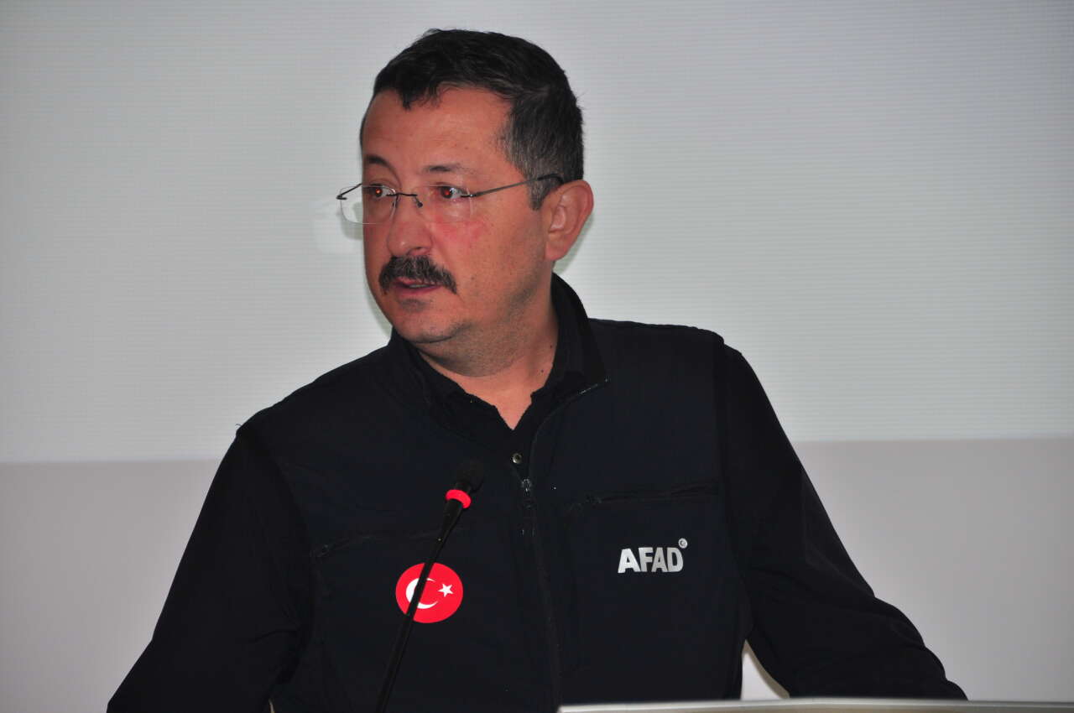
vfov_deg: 6.3
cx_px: 537
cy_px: 356
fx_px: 6480
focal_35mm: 218
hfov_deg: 9.5
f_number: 6
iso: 400
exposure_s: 1/60
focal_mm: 145
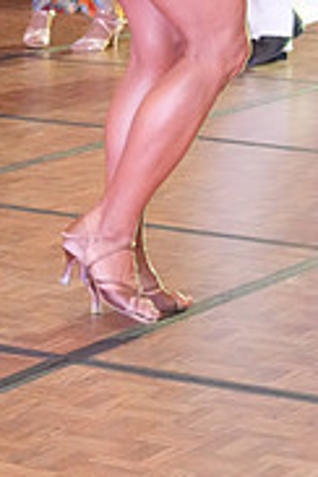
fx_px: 2478
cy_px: -128
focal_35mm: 187
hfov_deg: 7.3
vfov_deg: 10.8
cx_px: 280
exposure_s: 1/400
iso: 12800
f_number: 4
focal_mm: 59
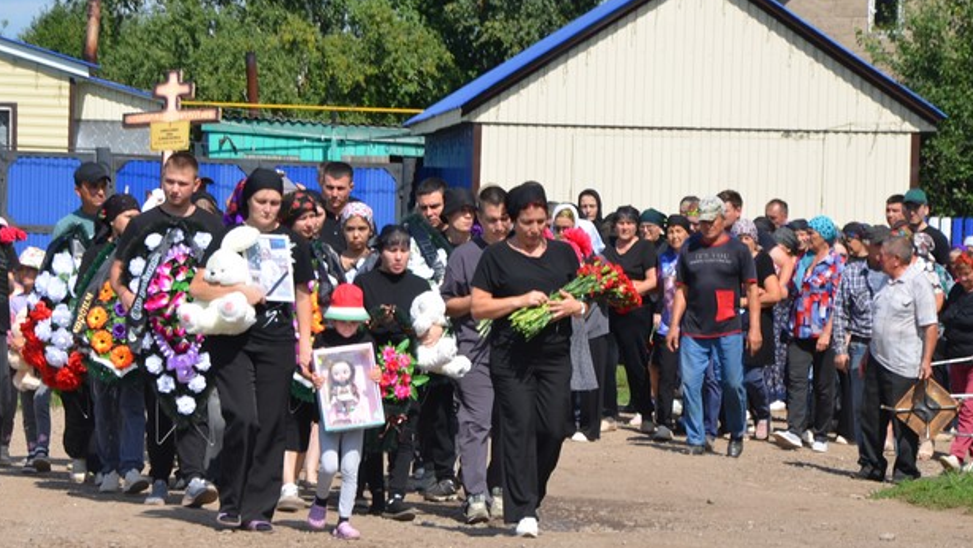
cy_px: 374
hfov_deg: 8.9
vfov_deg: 5.0
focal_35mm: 243
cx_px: 431
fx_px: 6266
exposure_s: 1/320
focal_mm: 105
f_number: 9
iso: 100
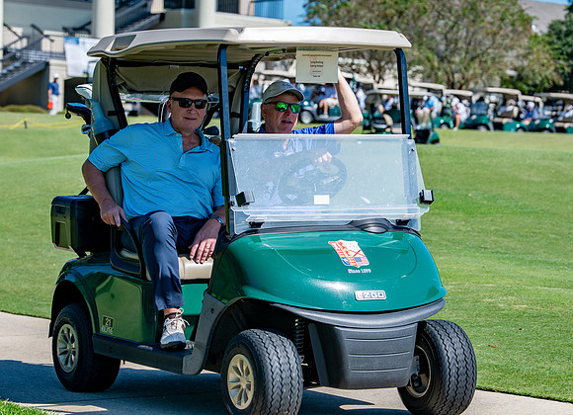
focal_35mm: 144
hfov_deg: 13.9
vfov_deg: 10.1
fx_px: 2348
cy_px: 169
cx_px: 297
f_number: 5
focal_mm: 112
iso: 125
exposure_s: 1/640
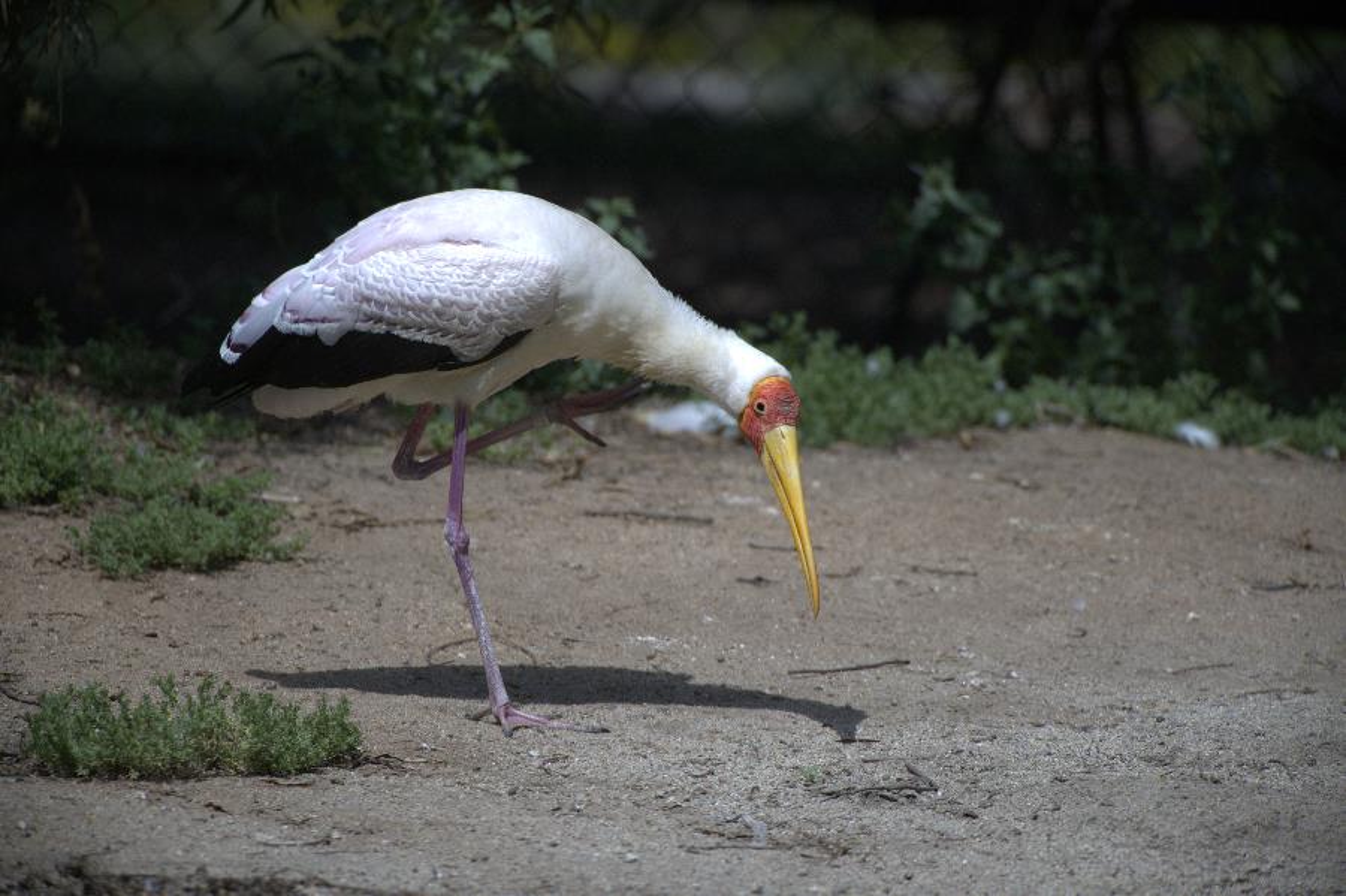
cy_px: 448
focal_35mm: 550
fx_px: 20552
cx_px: 673
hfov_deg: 3.8
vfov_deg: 2.5
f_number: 5.6
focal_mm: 550
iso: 400
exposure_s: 1/800
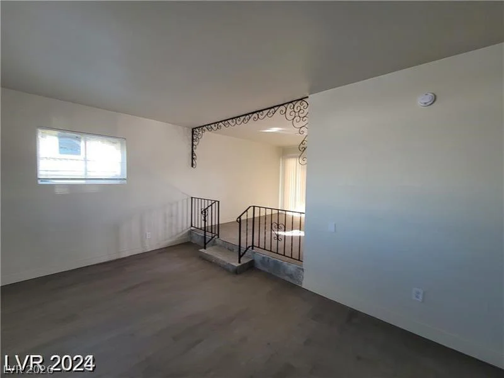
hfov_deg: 106.2
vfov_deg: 89.9
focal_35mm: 13
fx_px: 189
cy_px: 189
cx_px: 252
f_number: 2.2
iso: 125
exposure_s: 1/50
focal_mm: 2.2
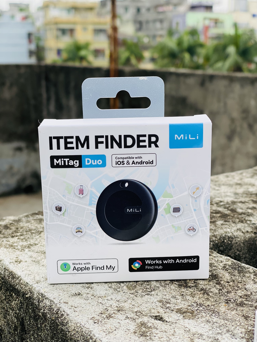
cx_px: 128
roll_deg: -1.0
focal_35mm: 52
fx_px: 515
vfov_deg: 36.8
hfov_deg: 28.0
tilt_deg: -13.0
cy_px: 171
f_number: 2
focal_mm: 6
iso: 20
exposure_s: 1/461
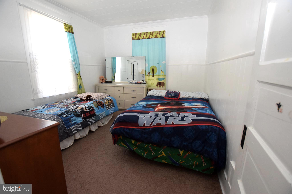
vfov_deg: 77.3
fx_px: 122
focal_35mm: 15
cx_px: 146
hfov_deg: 100.4
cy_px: 97
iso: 2200
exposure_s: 1/200
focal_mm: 10
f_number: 4
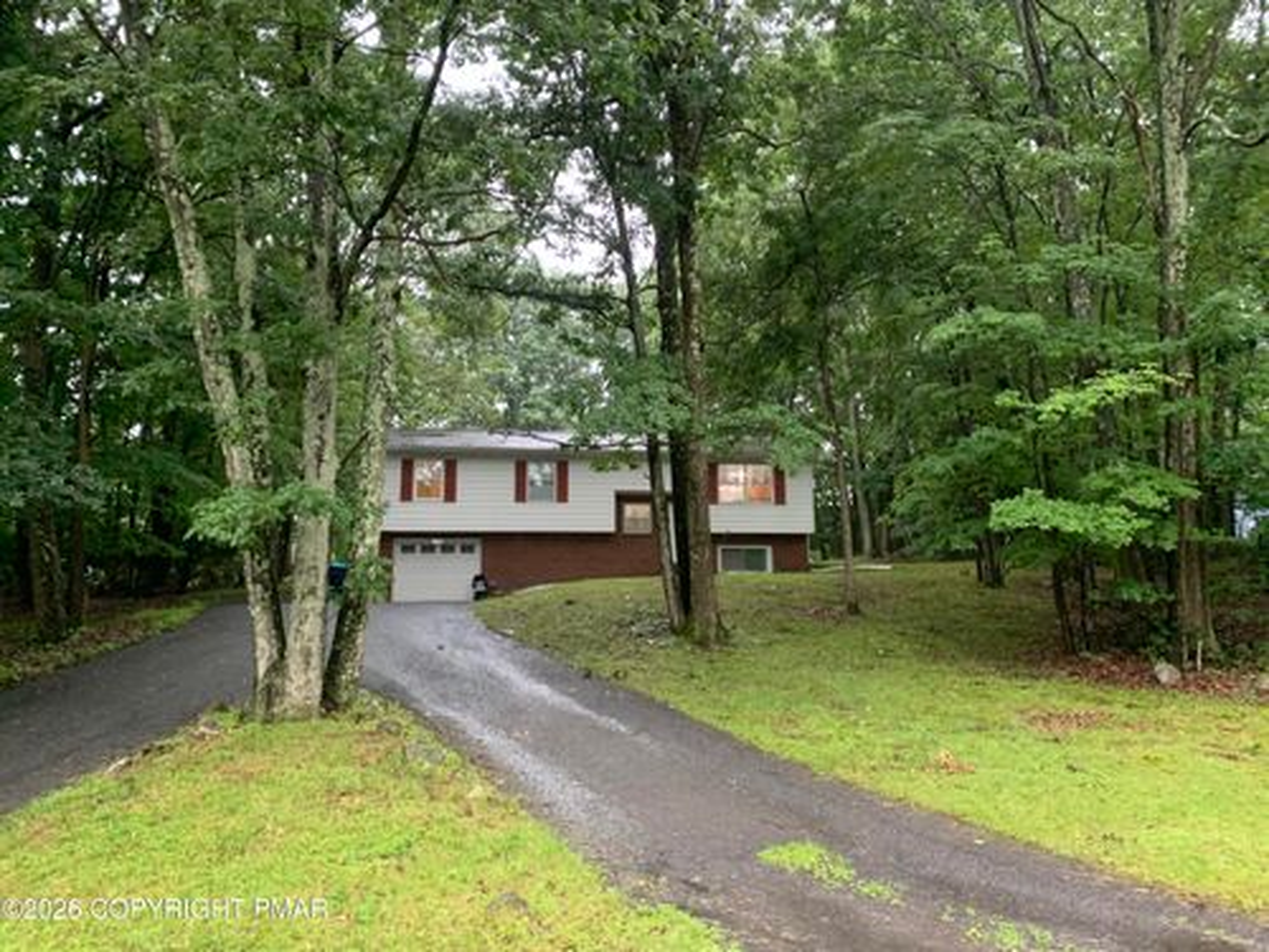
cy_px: 476
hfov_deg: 67.3
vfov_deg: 53.1
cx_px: 634
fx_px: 953
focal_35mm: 26
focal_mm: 4.25
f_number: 1.8
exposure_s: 1/58
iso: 400
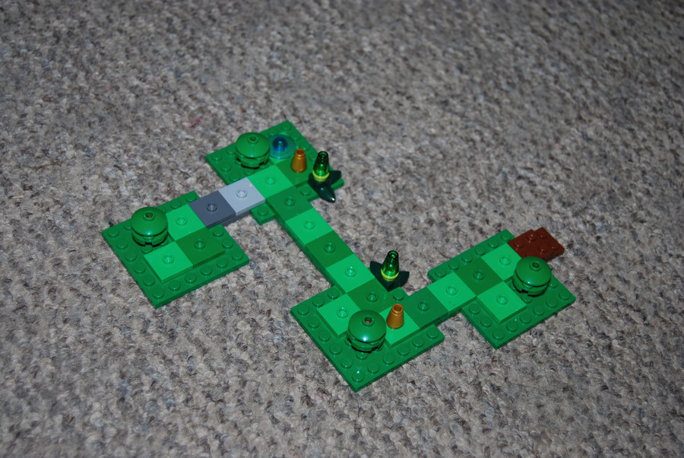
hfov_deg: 35.0
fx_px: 1084
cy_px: 229
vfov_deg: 23.8
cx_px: 342
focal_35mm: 57
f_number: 5
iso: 200
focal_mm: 38
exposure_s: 1/60
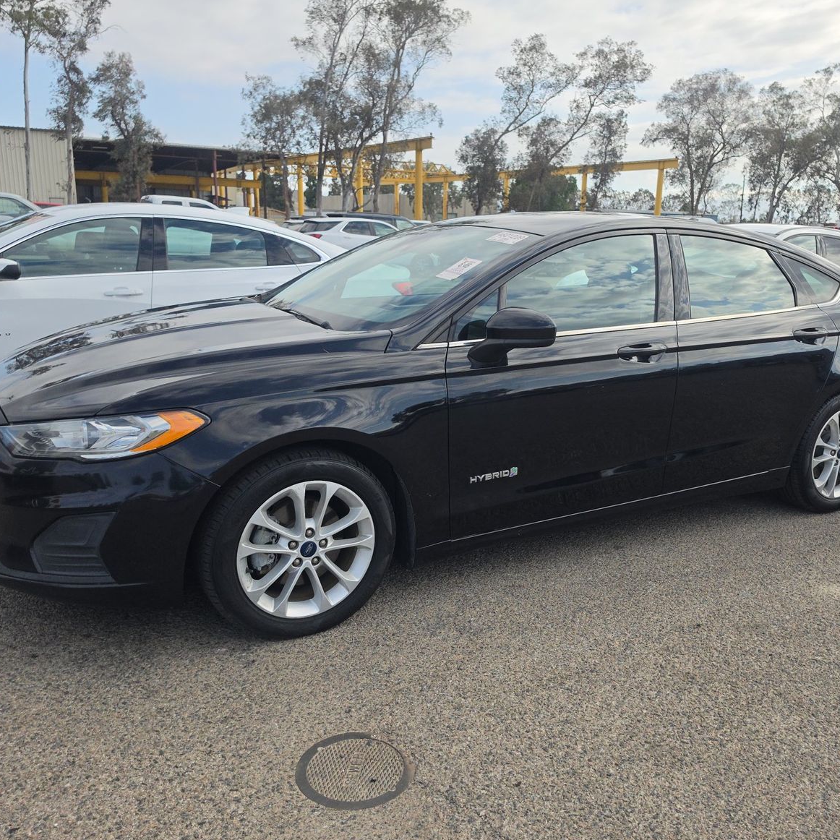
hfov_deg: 57.2
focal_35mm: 28
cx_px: 465
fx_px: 769
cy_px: 421
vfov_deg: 57.3
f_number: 1.4
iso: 64
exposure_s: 1/5015
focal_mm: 6.5
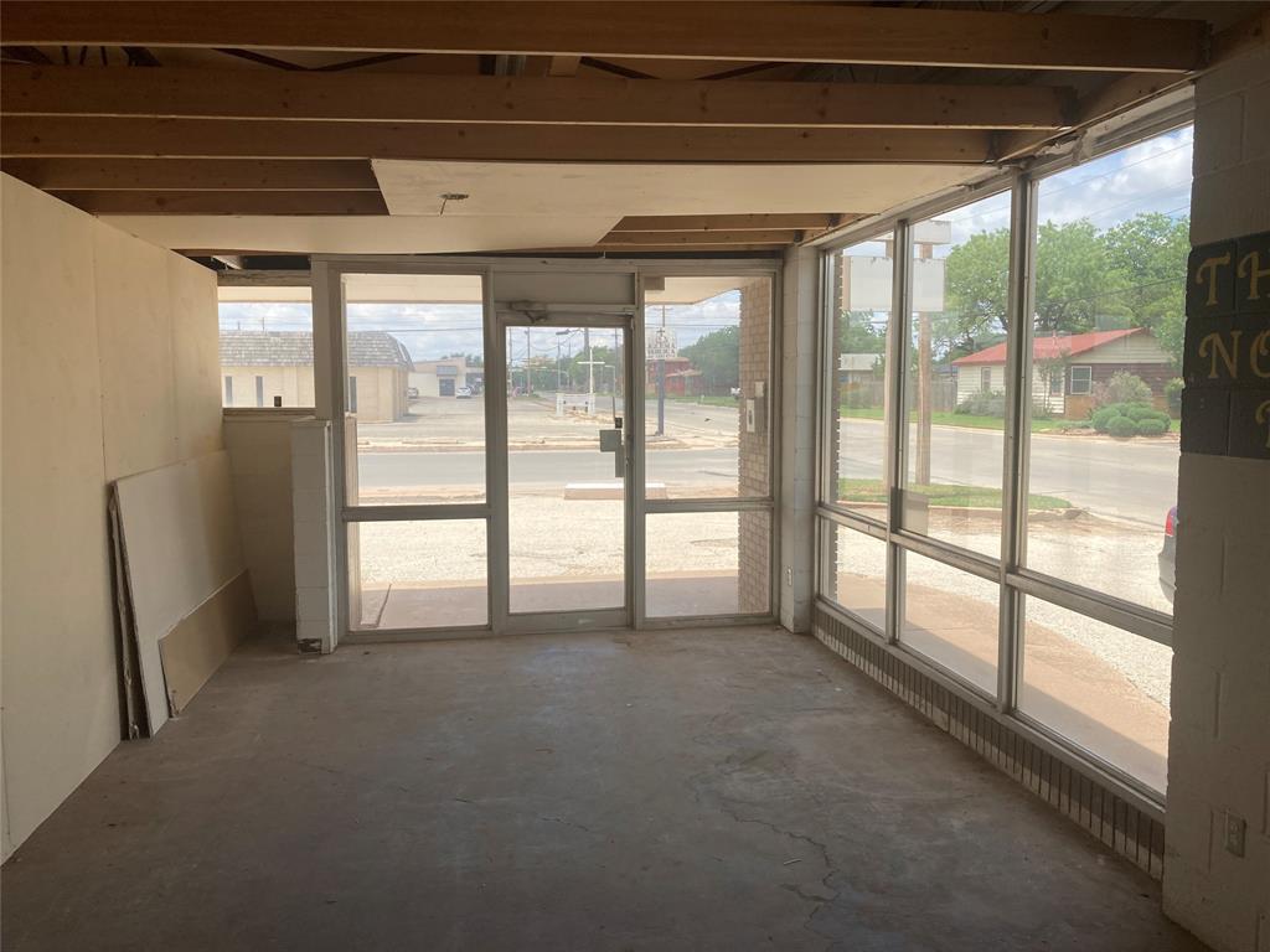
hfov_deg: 63.4
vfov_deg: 49.7
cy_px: 476
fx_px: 1027
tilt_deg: -4.7
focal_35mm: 28
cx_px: 635
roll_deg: +0.6
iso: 20
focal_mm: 3.99
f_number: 1.8
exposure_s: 1/1215
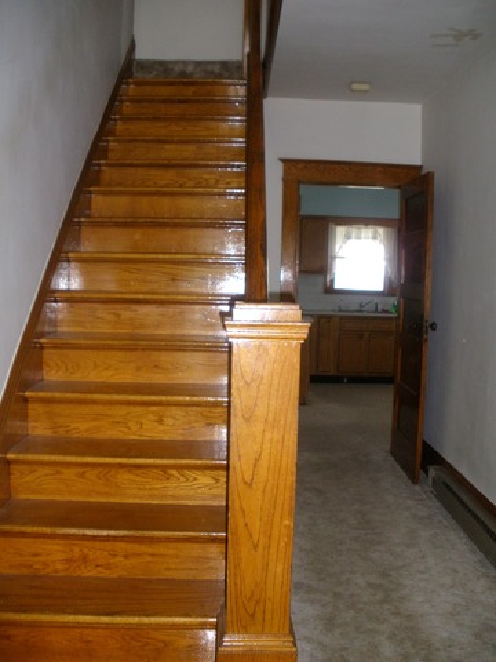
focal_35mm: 36
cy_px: 331
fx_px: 688
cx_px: 248
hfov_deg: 39.7
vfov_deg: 51.4
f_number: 3.5
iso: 200
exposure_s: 1/30
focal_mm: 6.3
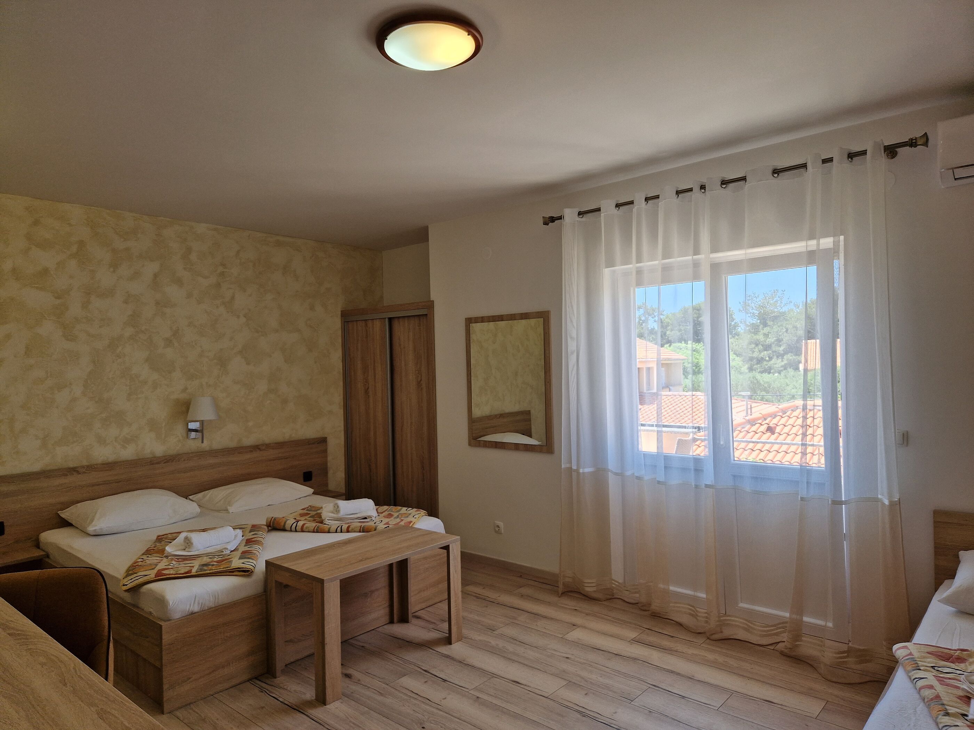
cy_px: 365
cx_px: 487
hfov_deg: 73.9
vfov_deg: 58.9
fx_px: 647
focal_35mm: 23
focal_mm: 5.4
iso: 50
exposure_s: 1/180
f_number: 1.8
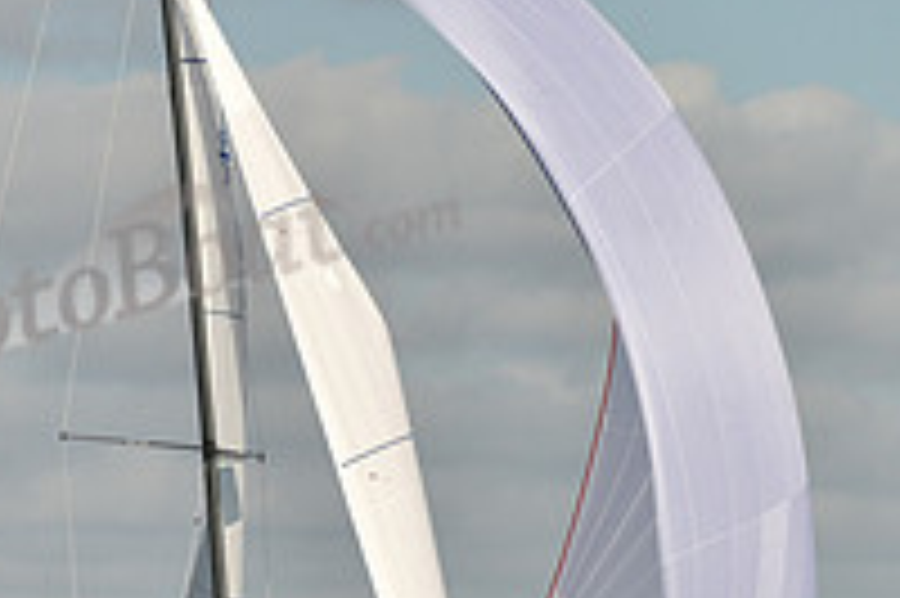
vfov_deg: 2.4
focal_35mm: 581
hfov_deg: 3.6
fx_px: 14513
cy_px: 447
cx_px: 698
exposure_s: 1/1250
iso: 250
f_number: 9
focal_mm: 200
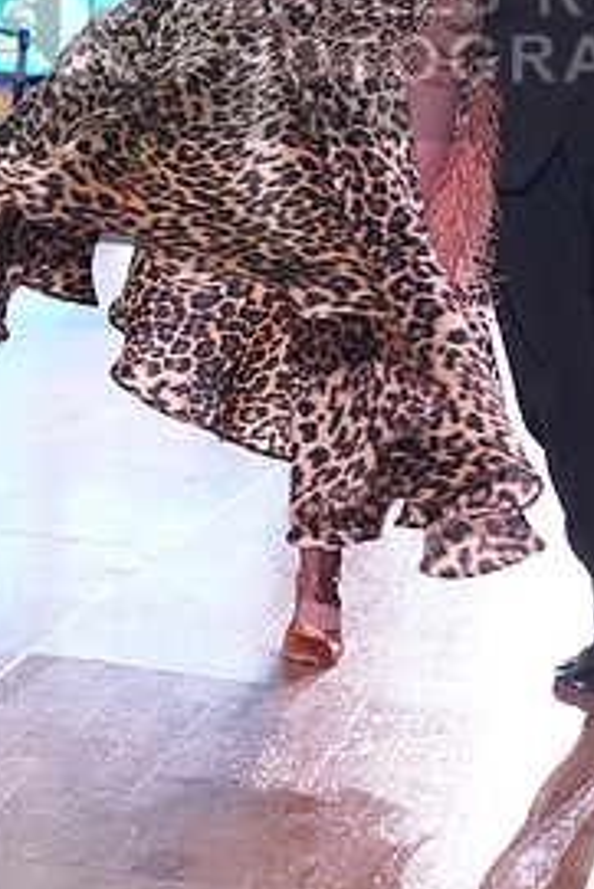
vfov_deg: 16.5
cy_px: 33
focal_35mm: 122
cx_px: 372
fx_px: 3015
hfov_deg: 11.2
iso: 5000
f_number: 5
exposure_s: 1/320
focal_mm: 57
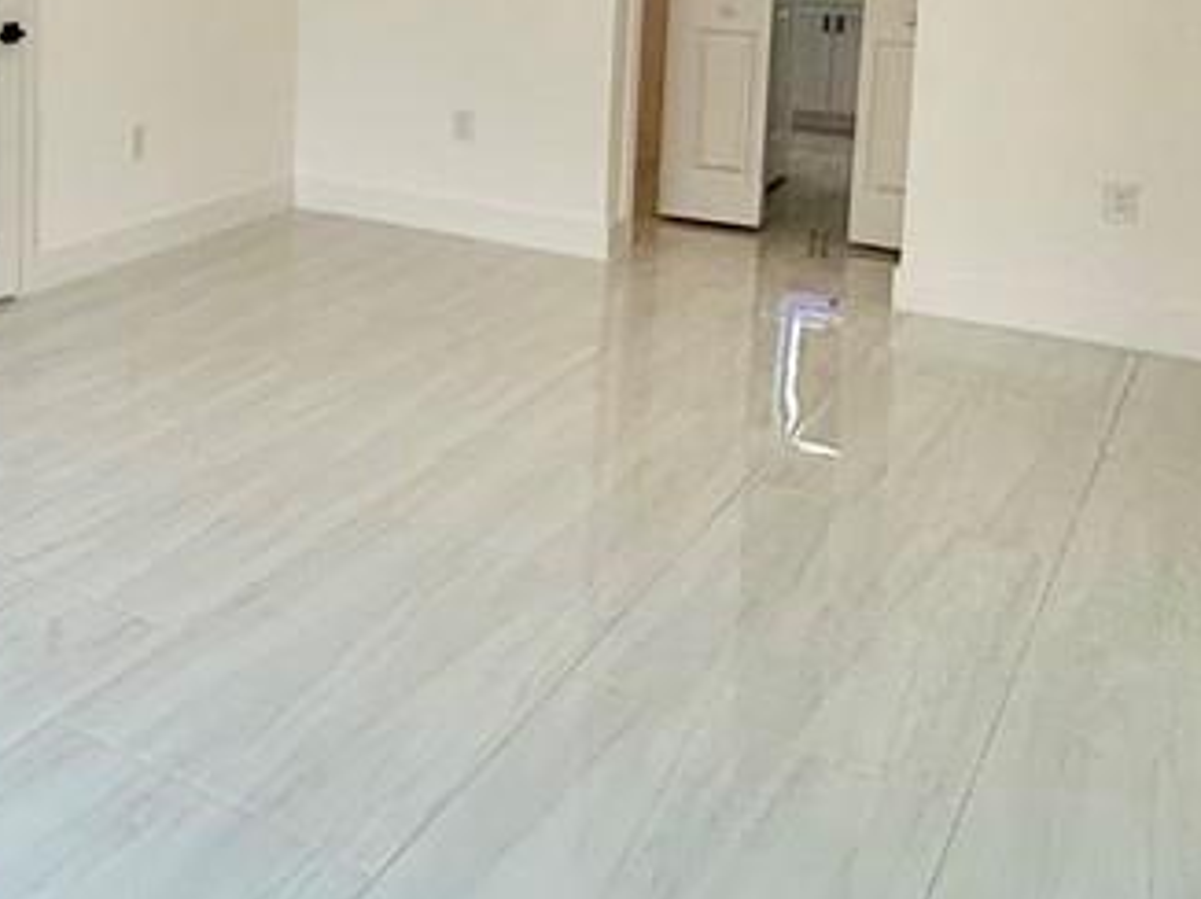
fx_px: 1525
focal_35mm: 44
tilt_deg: -6.1
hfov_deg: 36.5
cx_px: -114
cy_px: 22
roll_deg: +0.1
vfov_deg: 30.7
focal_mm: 2.22
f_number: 2.2
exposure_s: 1/236
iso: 50
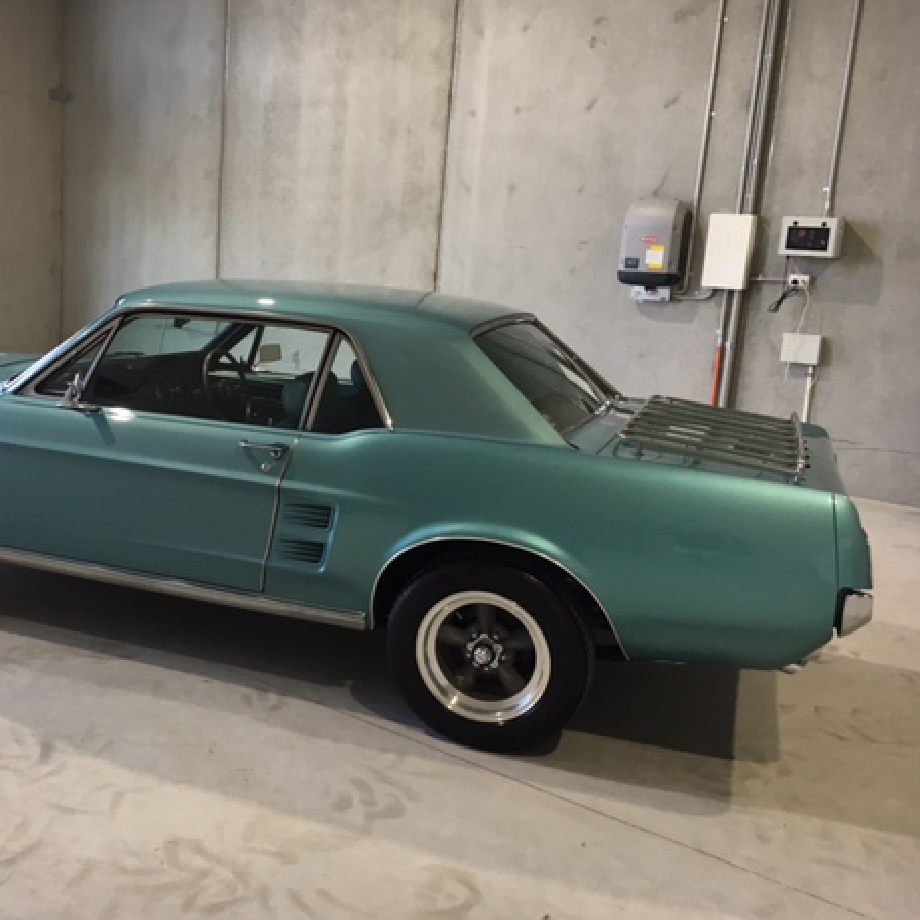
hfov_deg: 45.2
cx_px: 289
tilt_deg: -12.2
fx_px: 1082
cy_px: 454
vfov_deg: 46.0
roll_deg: -2.9
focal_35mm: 36
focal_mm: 4.15
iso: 25
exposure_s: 1/33
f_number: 2.2
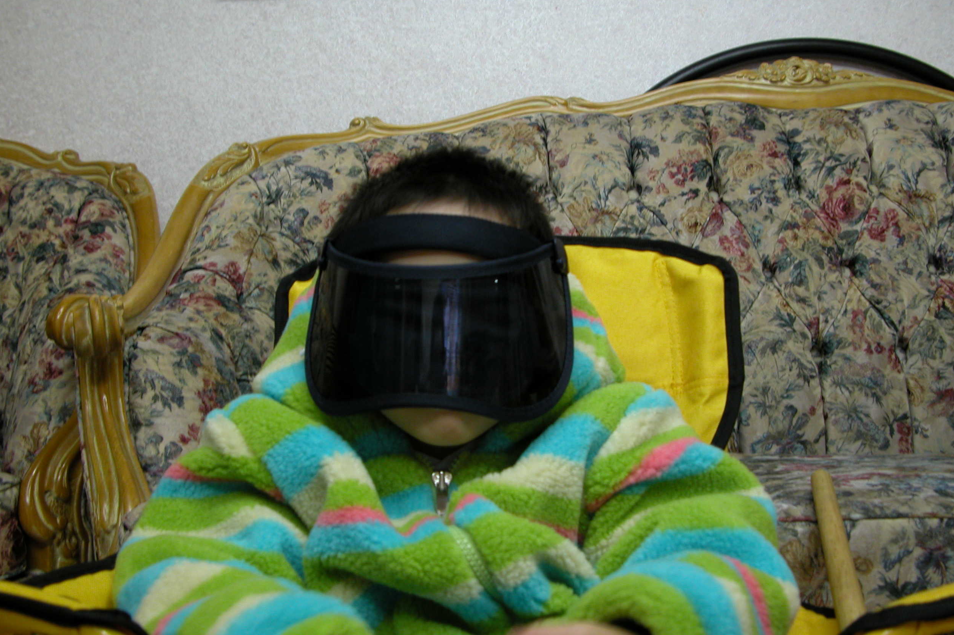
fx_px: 954
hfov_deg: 53.1
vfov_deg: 36.9
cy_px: 328
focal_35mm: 36
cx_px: 471
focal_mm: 8.9
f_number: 2.8
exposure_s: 1/4.2
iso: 131
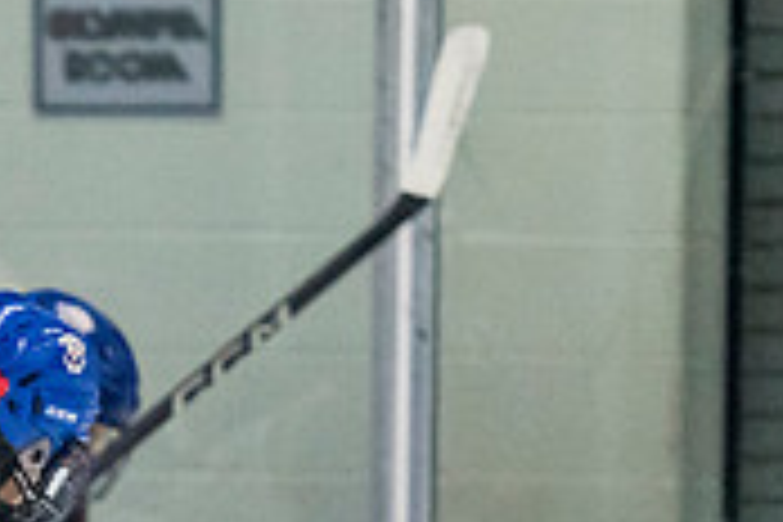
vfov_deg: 1.6
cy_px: 840
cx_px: -20
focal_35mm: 843
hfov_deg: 2.4
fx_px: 18334
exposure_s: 1/640
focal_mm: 130
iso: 2000
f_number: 3.2
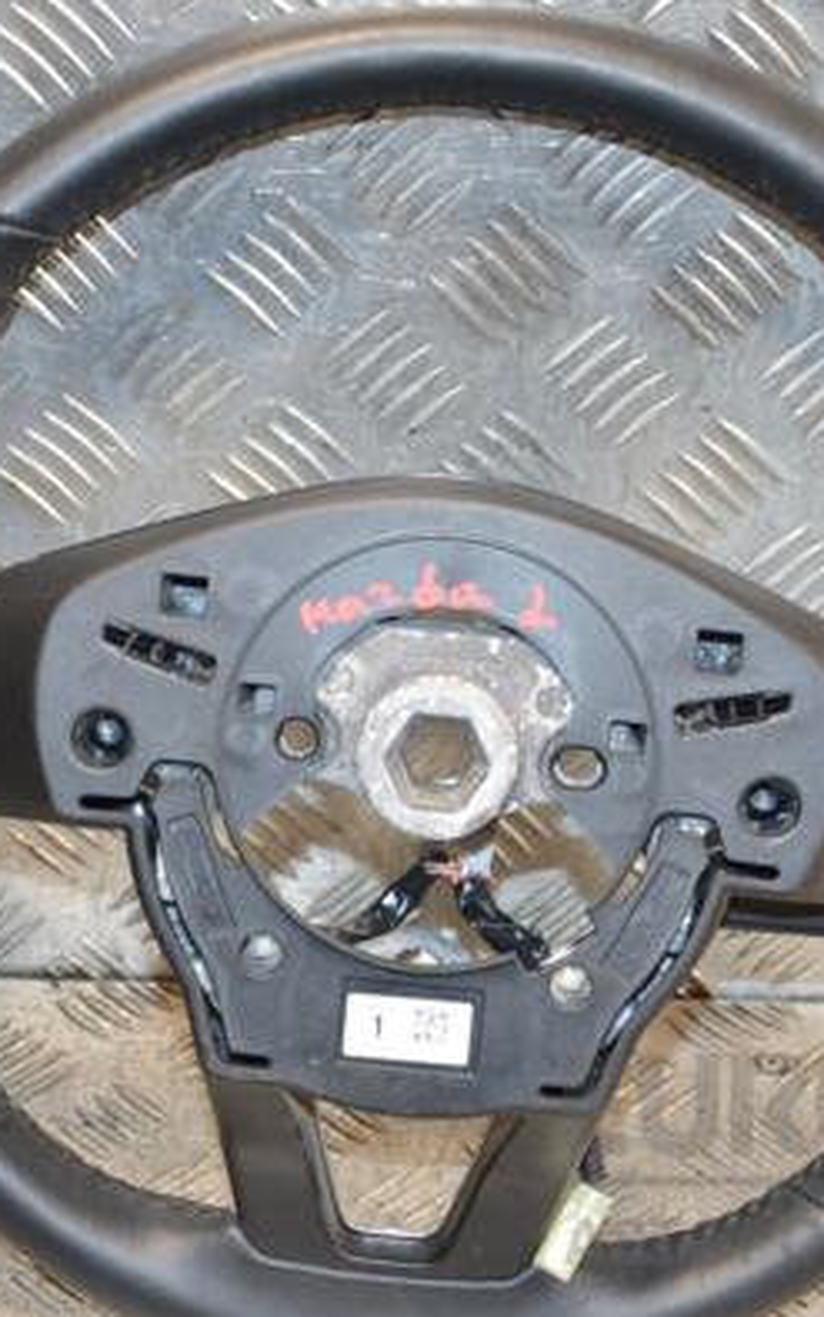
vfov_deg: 22.3
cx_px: 500
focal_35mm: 93
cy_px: 660
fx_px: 3340
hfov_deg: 14.1
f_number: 4.8
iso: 800
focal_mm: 40
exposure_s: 1/125
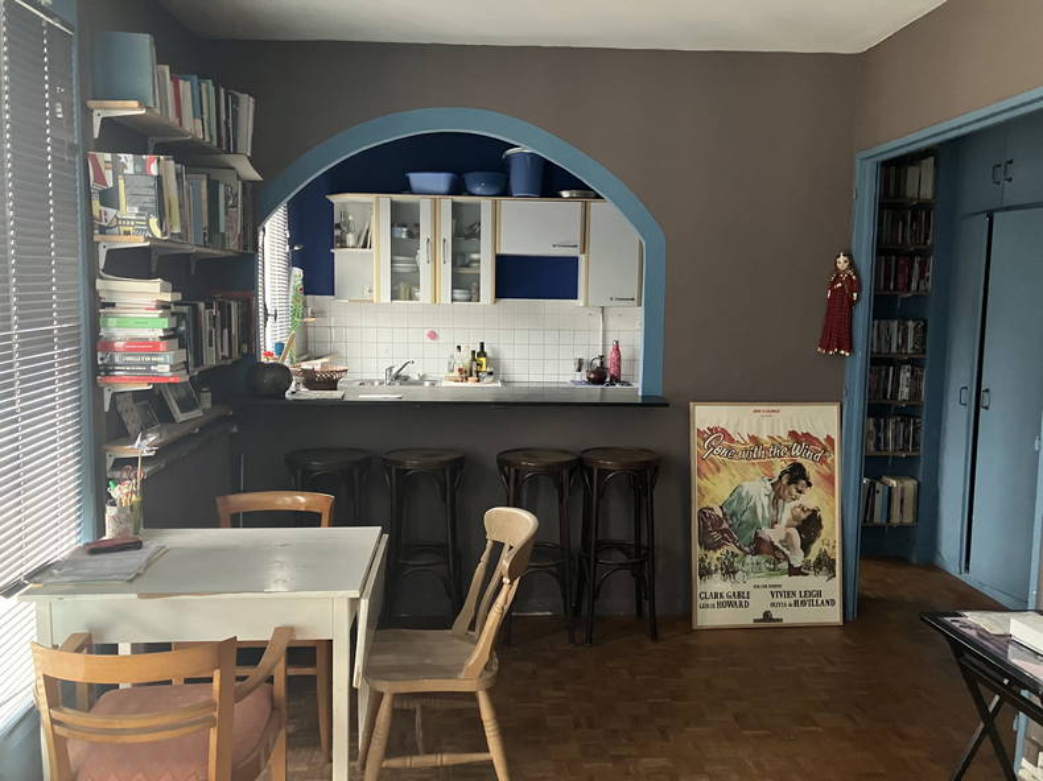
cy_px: 390
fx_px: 843
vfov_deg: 49.7
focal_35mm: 28
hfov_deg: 63.5
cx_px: 522
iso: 500
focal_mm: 3.99
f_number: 1.8
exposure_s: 1/30
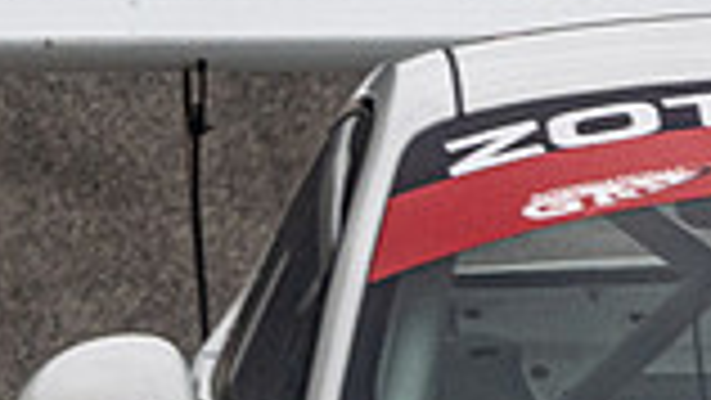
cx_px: 924
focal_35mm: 3571
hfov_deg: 0.6
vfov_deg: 0.3
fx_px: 67346
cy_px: 336
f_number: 13
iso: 400
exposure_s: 1/400
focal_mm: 420
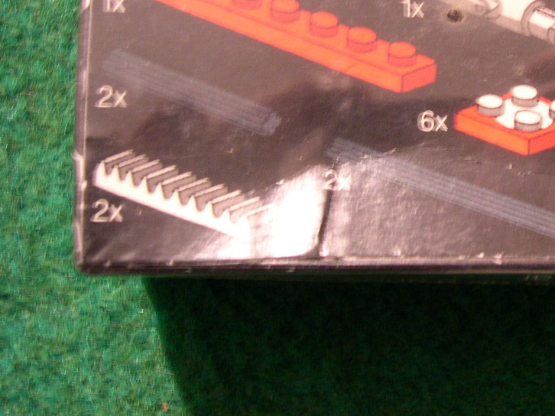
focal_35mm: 67
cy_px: 86
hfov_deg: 28.1
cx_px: 479
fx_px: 1074
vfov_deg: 21.7
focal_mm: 8
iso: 278
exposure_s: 1/3.1
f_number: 2.8
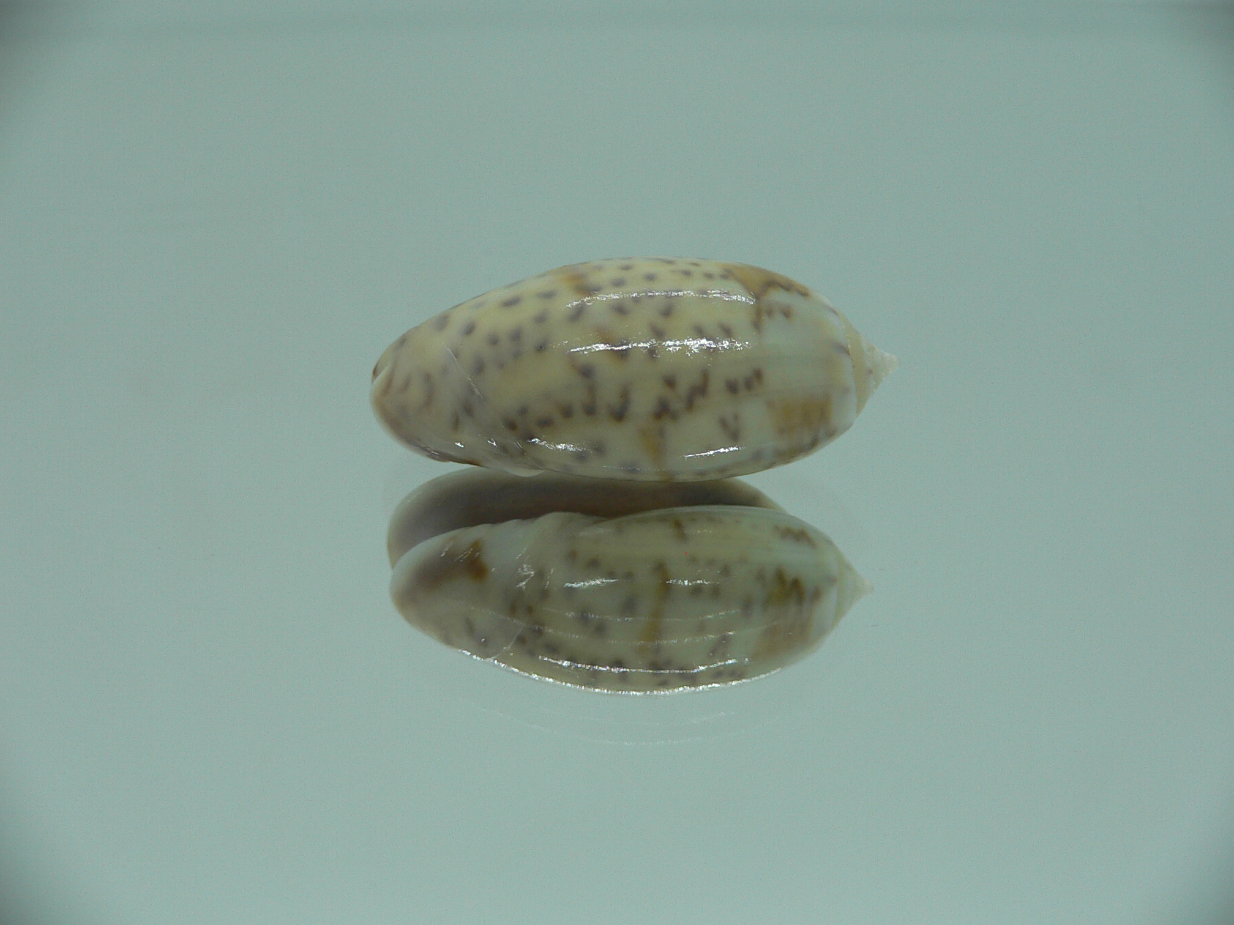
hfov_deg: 52.6
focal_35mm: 35
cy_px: 462
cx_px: 617
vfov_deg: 40.7
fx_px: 1248
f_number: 2.8
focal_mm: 4.6
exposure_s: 1/60
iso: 80
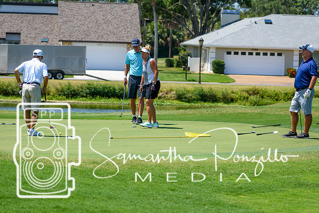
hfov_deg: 10.2
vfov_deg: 6.8
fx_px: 1795
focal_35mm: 202
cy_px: 106
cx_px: 160
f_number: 5.6
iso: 320
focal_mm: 135
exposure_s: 1/2000
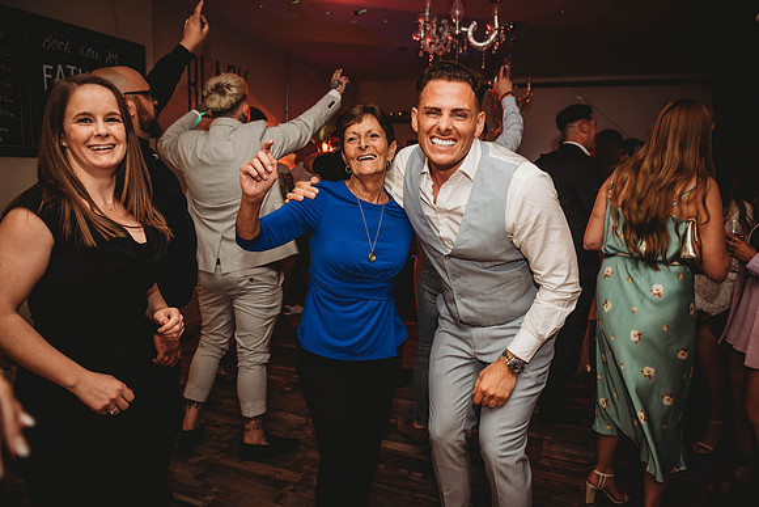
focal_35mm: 24
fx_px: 506
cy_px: 254
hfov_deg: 73.7
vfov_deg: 53.2
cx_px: 380
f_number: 4
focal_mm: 24
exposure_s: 1/80
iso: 400
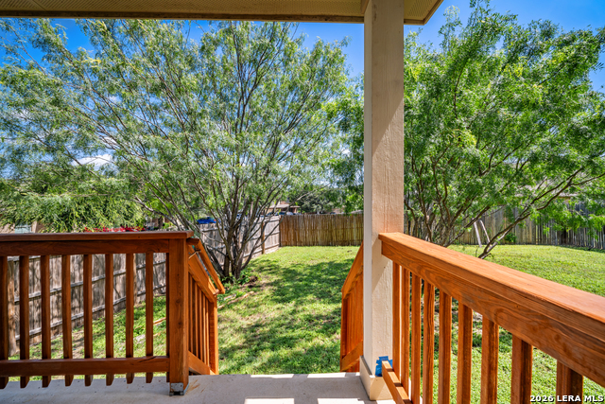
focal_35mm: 16
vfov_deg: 73.8
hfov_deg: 96.7
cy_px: 202
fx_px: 269
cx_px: 302
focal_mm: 16
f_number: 8
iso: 100
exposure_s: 1/500
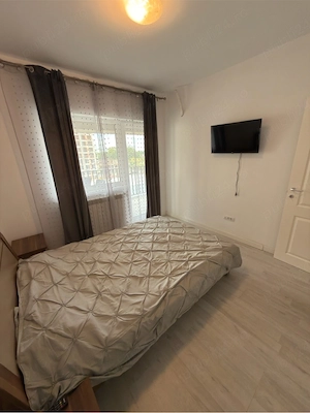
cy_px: 206
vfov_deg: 102.1
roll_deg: +1.9
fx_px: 167
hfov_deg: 85.7
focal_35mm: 14
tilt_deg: -17.9
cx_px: 155
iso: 80
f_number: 2.2
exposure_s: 1/40
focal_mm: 2.22
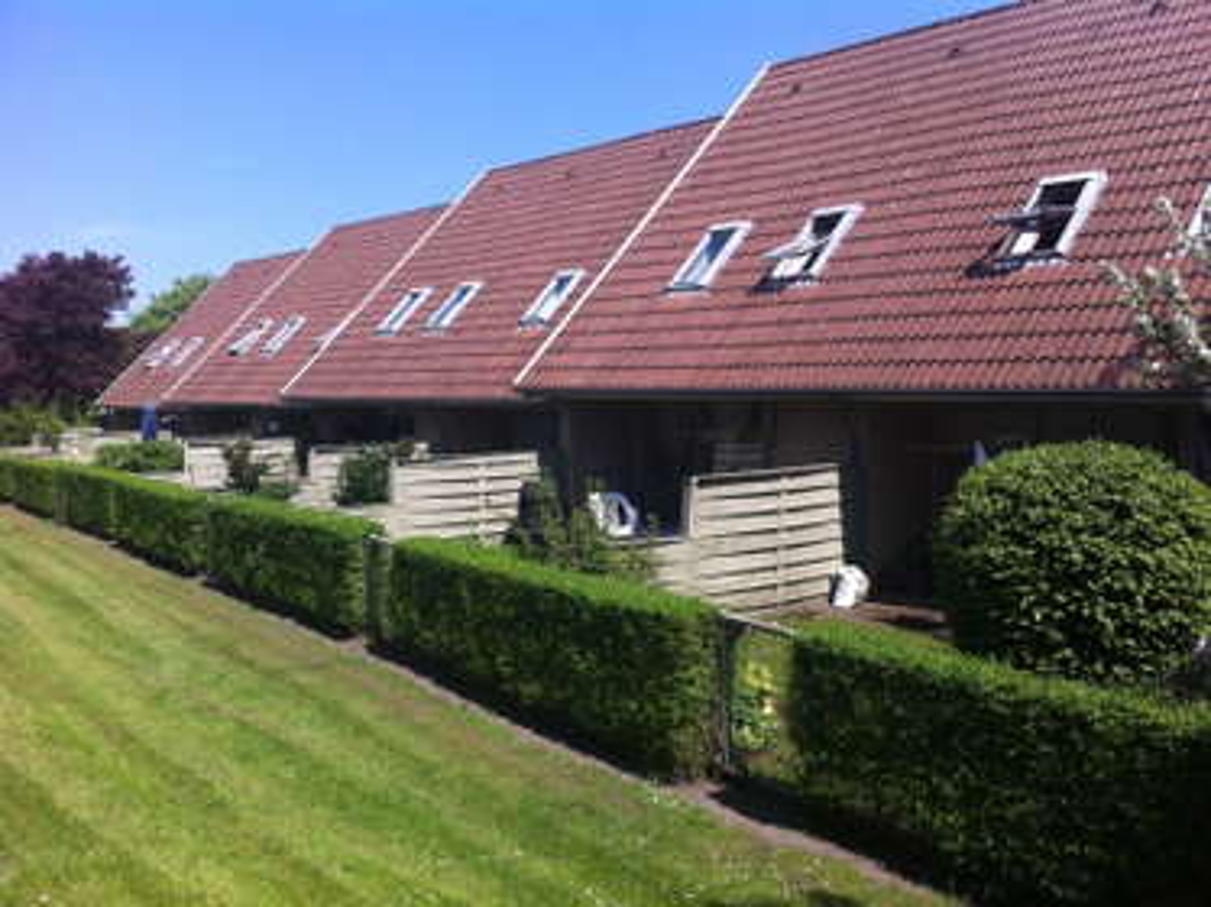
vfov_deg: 40.7
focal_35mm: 35
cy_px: 454
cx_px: 606
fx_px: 1224
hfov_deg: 52.7
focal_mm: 3.85
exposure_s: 1/973
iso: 80
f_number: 2.8
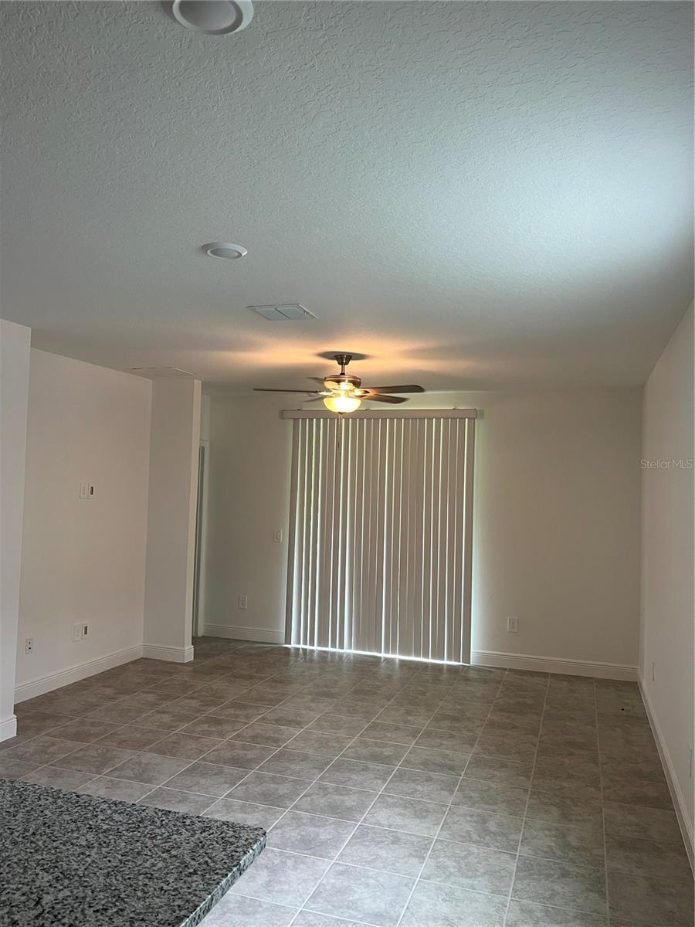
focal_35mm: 26
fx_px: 696
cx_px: 348
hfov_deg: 53.1
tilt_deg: +1.6
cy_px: 464
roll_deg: -0.9
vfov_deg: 67.3
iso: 80
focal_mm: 5.1
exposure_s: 1/60
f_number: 1.6
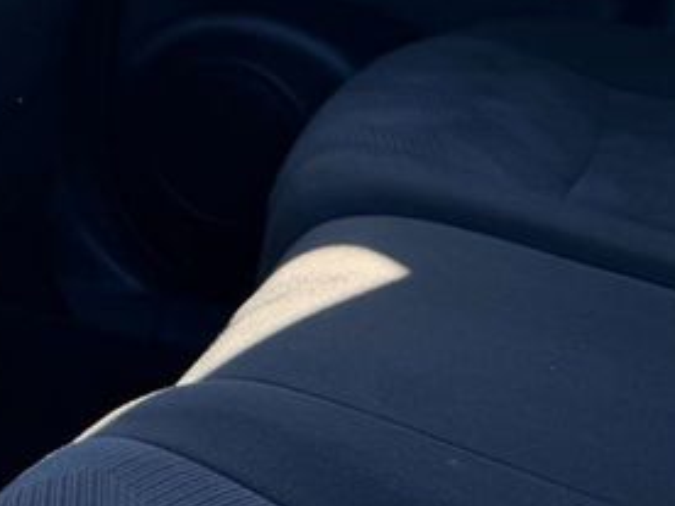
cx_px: -271
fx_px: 1735
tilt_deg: -3.7
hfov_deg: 19.7
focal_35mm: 89
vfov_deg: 15.1
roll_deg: +0.0
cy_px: -296
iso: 50
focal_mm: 6.76
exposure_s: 1/128
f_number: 1.78
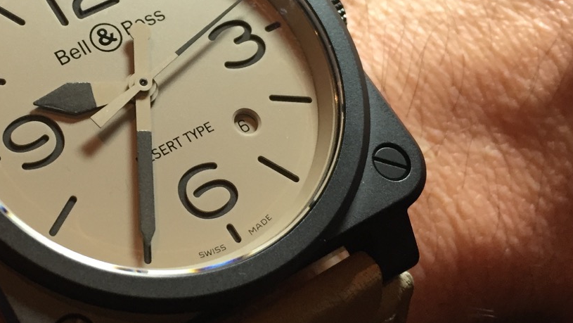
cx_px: 99
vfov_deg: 19.4
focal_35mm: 62
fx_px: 942
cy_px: 113
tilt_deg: -48.0
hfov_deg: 32.7
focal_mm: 4.15
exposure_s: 1/33
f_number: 2.2
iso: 64
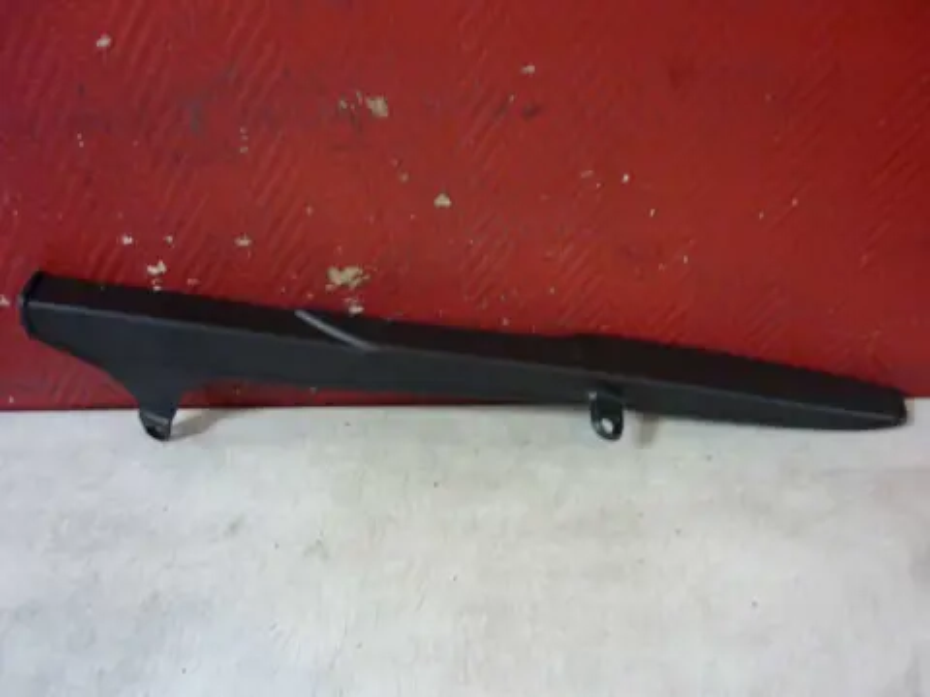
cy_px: 348
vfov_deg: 42.9
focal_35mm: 33
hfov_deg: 55.4
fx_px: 887
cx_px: 465
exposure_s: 1/8
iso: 400
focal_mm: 5.5
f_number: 2.8
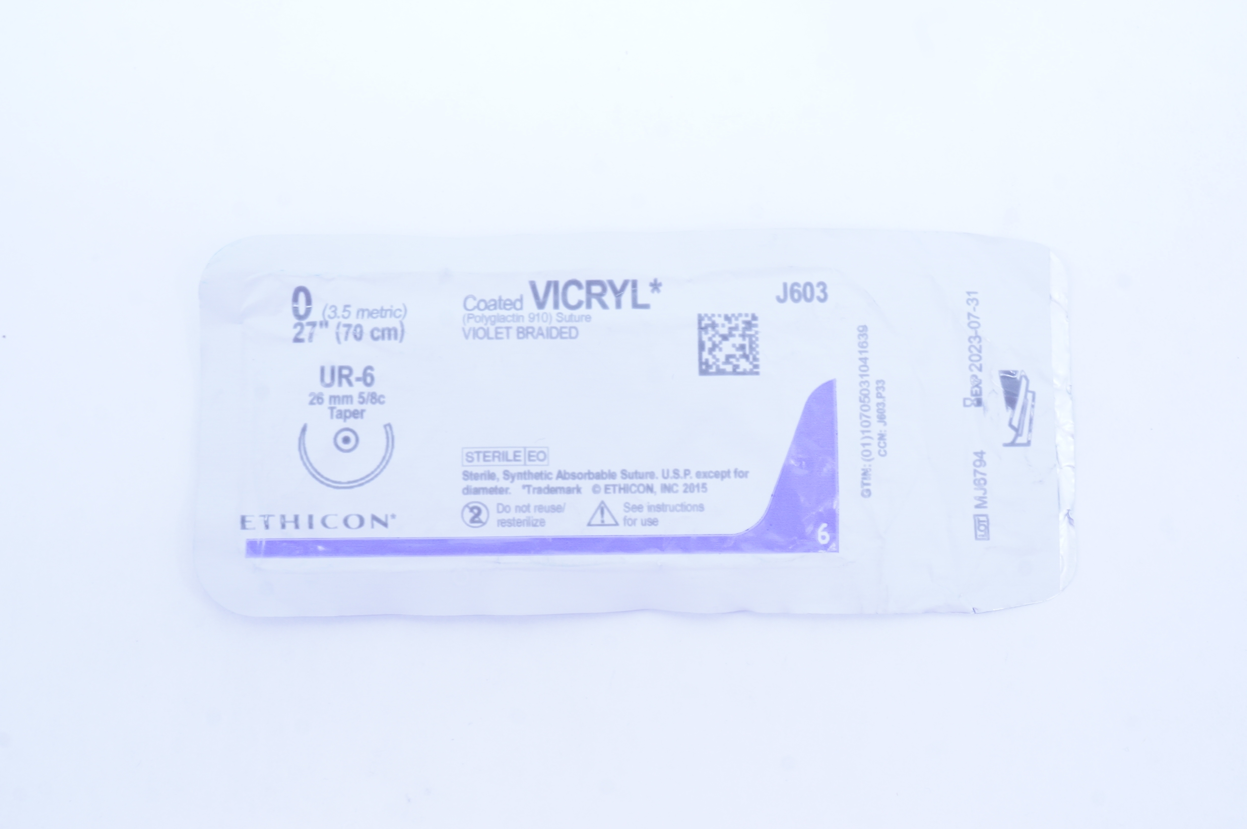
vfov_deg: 30.8
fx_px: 1505
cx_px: 624
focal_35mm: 44
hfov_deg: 45.0
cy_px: 414
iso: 400
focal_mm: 29
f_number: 13
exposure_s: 1/10
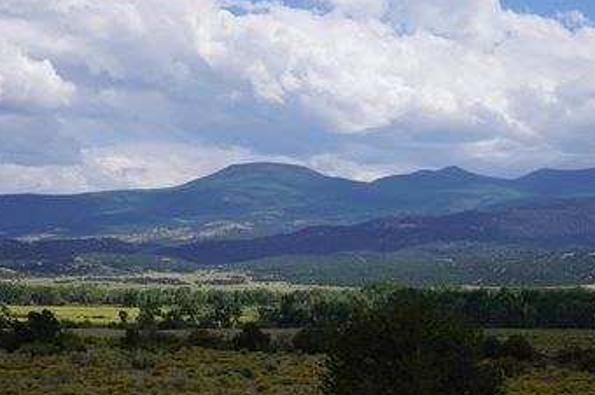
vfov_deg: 16.8
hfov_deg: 25.0
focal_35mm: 81
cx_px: 243
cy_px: 219
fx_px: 1337
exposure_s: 1/250
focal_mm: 55
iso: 100
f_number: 11
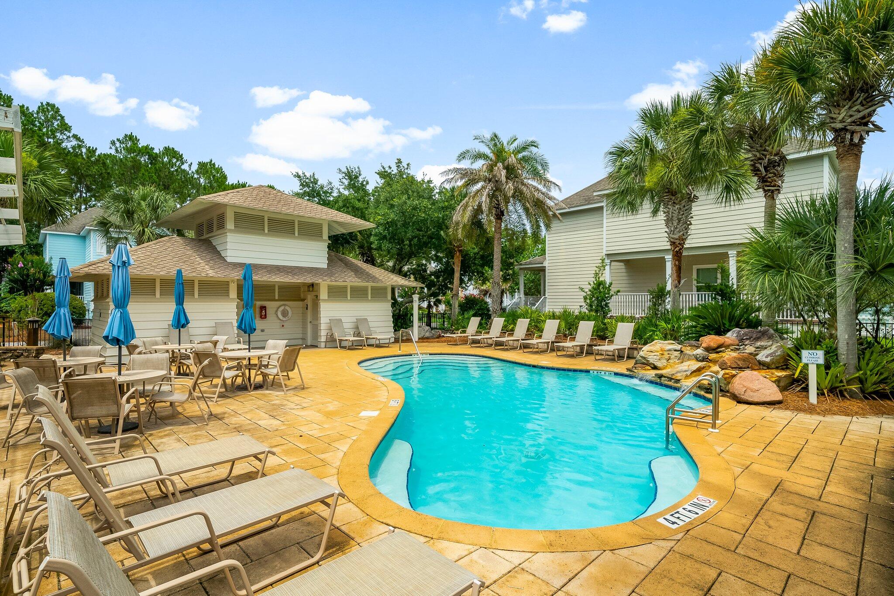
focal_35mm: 16
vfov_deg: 73.8
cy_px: 298
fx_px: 397
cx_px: 447
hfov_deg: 96.7
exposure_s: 1/500
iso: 400
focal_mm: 16
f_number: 8
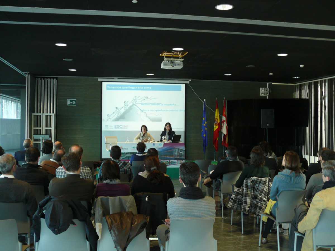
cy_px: 126
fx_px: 377
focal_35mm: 39
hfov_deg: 47.9
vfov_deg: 36.8
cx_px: 168
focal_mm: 8
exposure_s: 1/30
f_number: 2.8
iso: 200
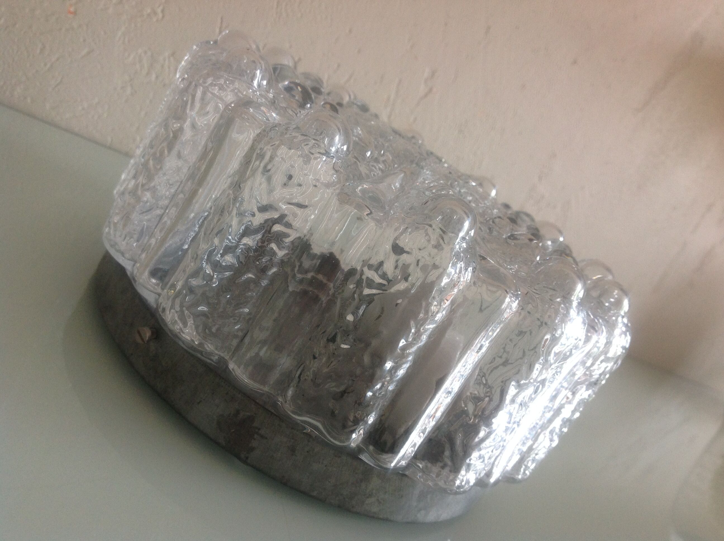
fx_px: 731
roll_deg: -33.4
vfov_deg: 40.6
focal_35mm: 35
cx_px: 362
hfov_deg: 52.7
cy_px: 270
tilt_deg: -14.1
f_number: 2.4
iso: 80
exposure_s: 1/120
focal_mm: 4.28
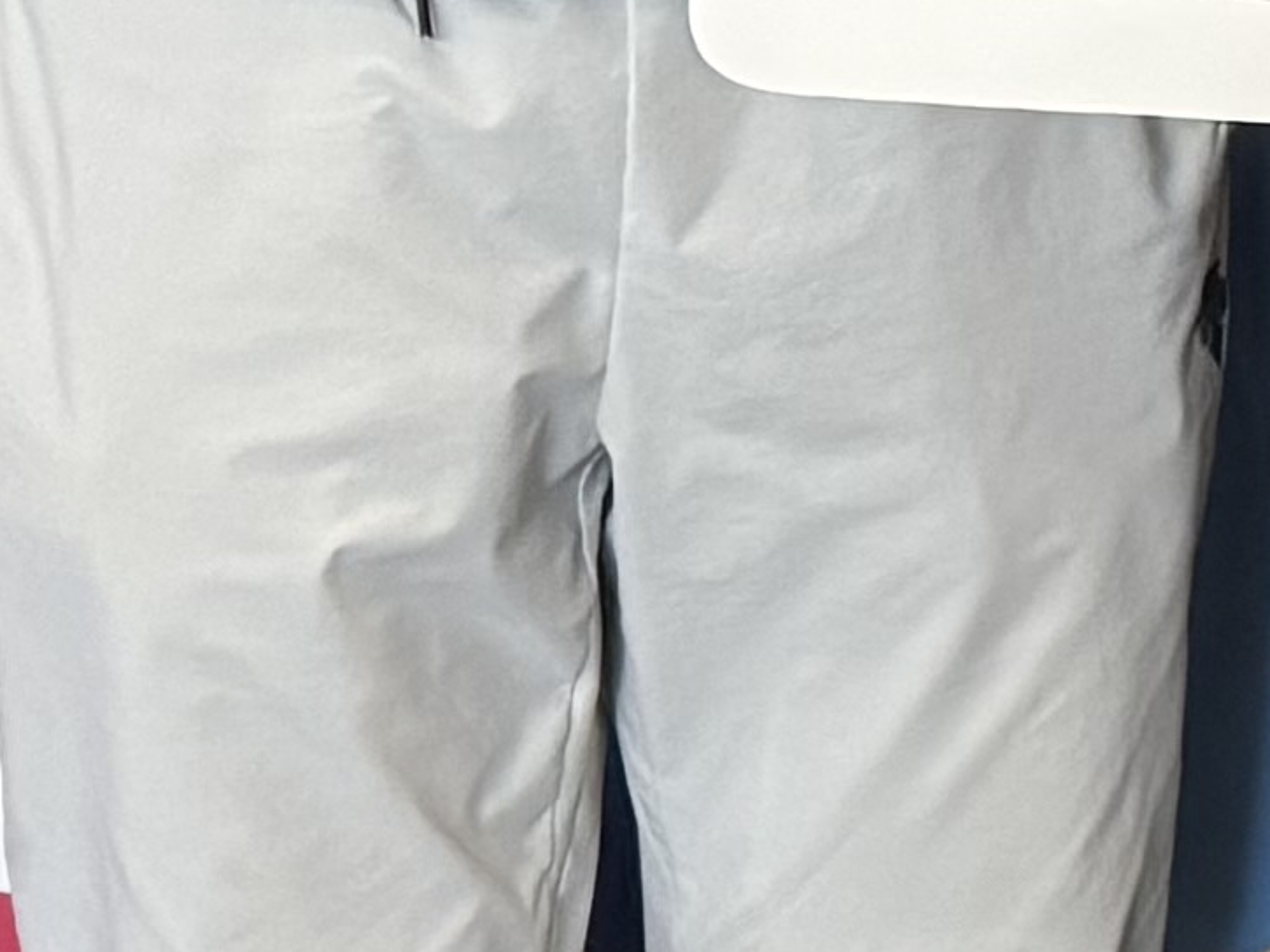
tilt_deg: -0.1
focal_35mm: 189
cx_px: 2111
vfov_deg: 7.2
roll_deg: +2.3
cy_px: -1640
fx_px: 6935
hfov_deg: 10.0
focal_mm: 6.76
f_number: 1.78
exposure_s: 1/60
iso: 640
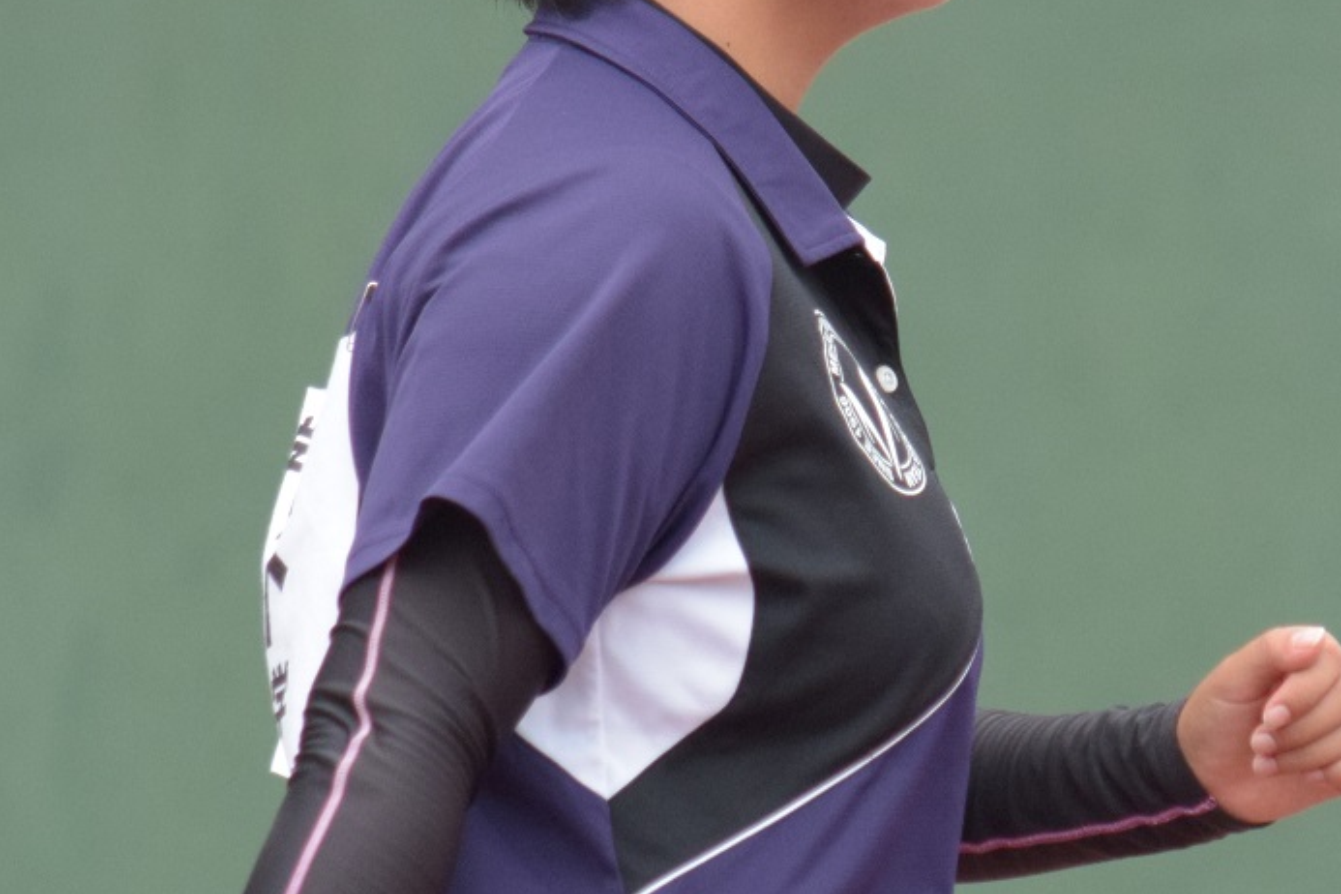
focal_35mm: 801
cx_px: 751
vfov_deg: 1.7
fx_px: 29851
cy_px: 551
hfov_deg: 2.6
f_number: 5
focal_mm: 185
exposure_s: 1/2500
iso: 1250
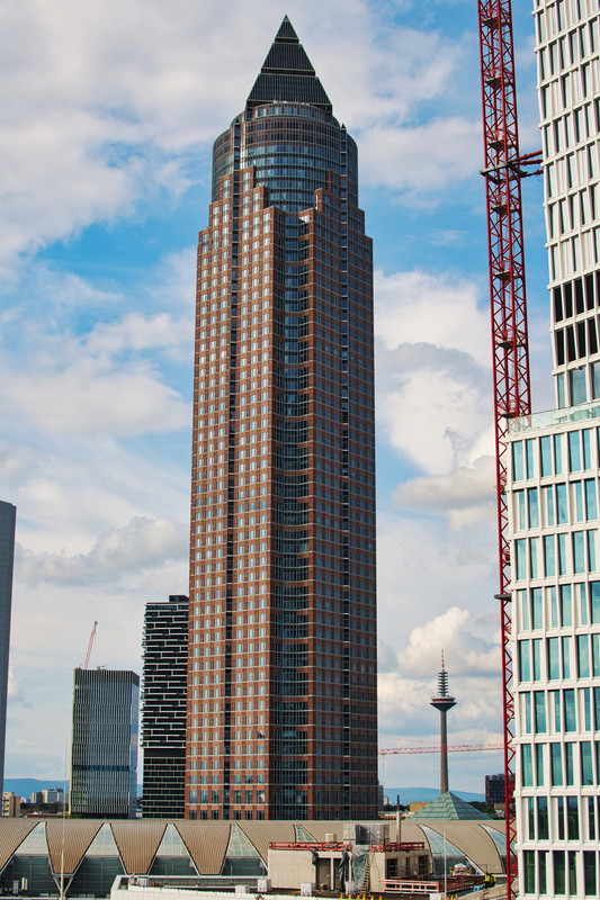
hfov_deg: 26.0
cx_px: 300
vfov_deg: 38.2
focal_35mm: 52
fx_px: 1300
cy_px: 450
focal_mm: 35
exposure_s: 1/320
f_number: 8
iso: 100
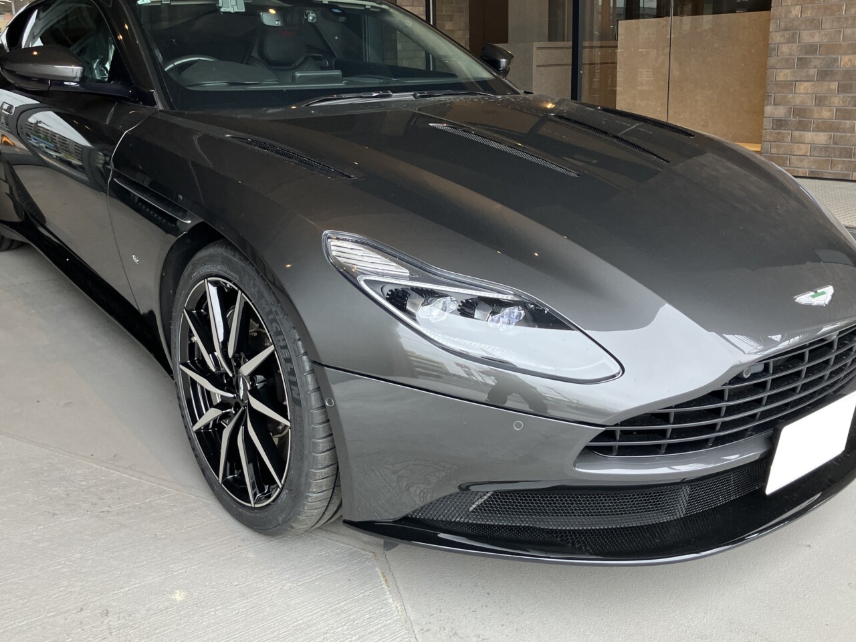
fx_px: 865
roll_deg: +2.0
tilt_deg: -13.4
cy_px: 287
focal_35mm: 35
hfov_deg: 52.6
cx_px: 411
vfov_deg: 40.6
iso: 50
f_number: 1.8
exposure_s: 1/100
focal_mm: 3.99
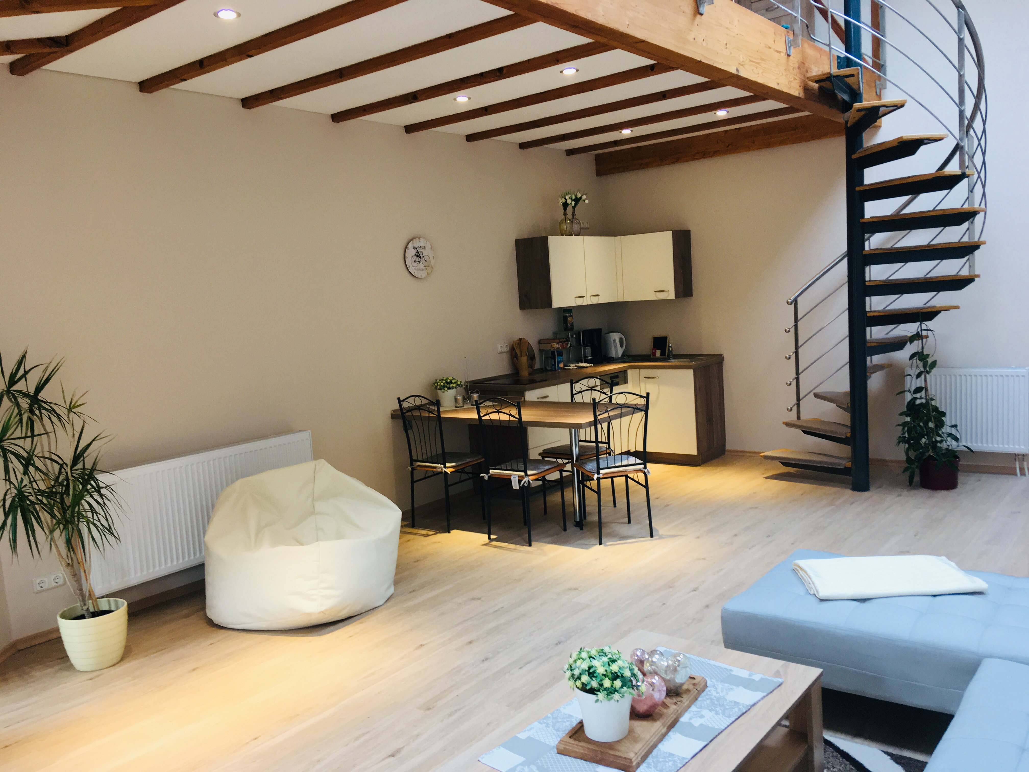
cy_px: 386
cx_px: 514
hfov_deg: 61.7
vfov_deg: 48.2
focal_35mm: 29
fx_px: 862
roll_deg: +4.7
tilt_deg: -6.5
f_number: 2.2
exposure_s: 1/33
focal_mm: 4.15
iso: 50
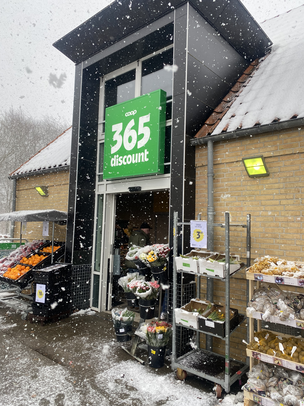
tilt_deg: +6.2
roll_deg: -2.1
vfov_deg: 67.3
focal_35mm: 26
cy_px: 203
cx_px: 152
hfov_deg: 53.1
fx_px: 304
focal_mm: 4.25
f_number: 1.8
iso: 32
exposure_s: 1/179
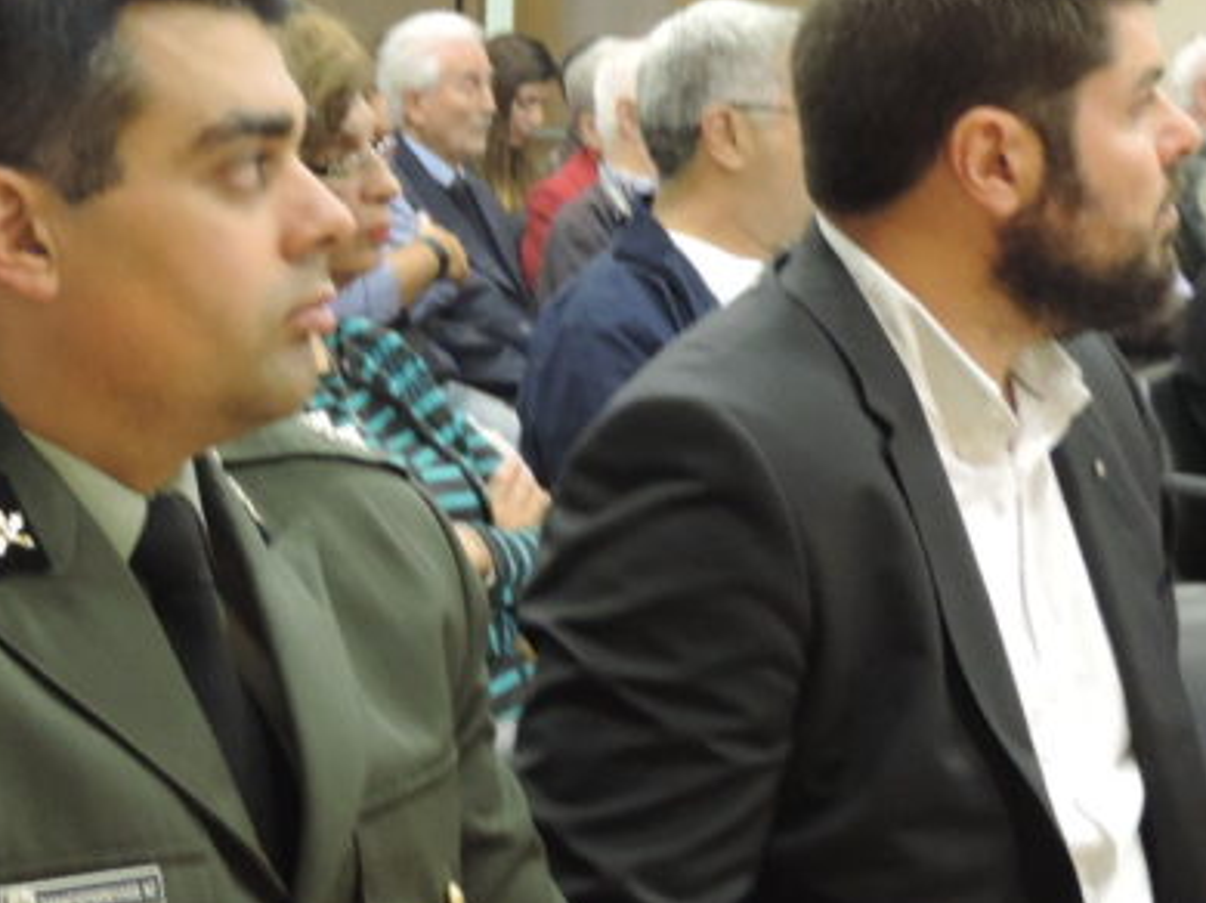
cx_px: 266
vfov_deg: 16.0
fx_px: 3203
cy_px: 328
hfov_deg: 21.1
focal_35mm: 92
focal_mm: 6.2
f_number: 3.3
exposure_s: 1/13
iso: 400
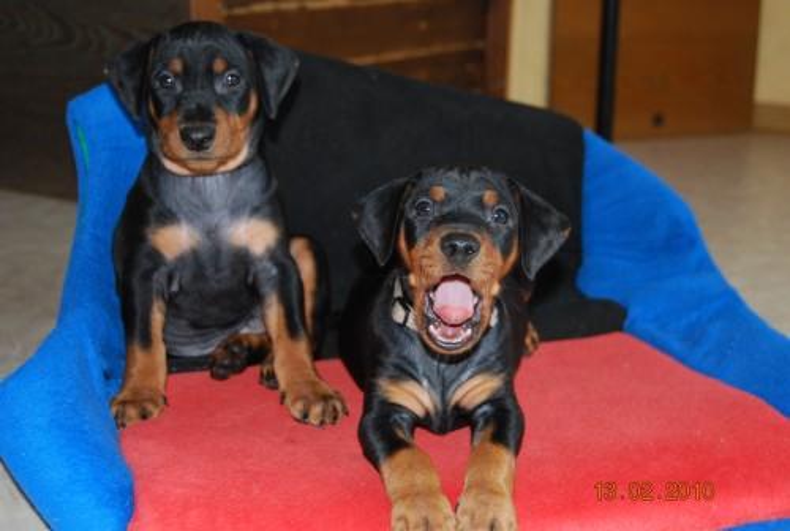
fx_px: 1254
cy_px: 266
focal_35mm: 57
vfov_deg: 23.9
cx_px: 395
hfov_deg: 35.0
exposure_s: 1/60
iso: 200
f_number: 4.8
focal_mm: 38
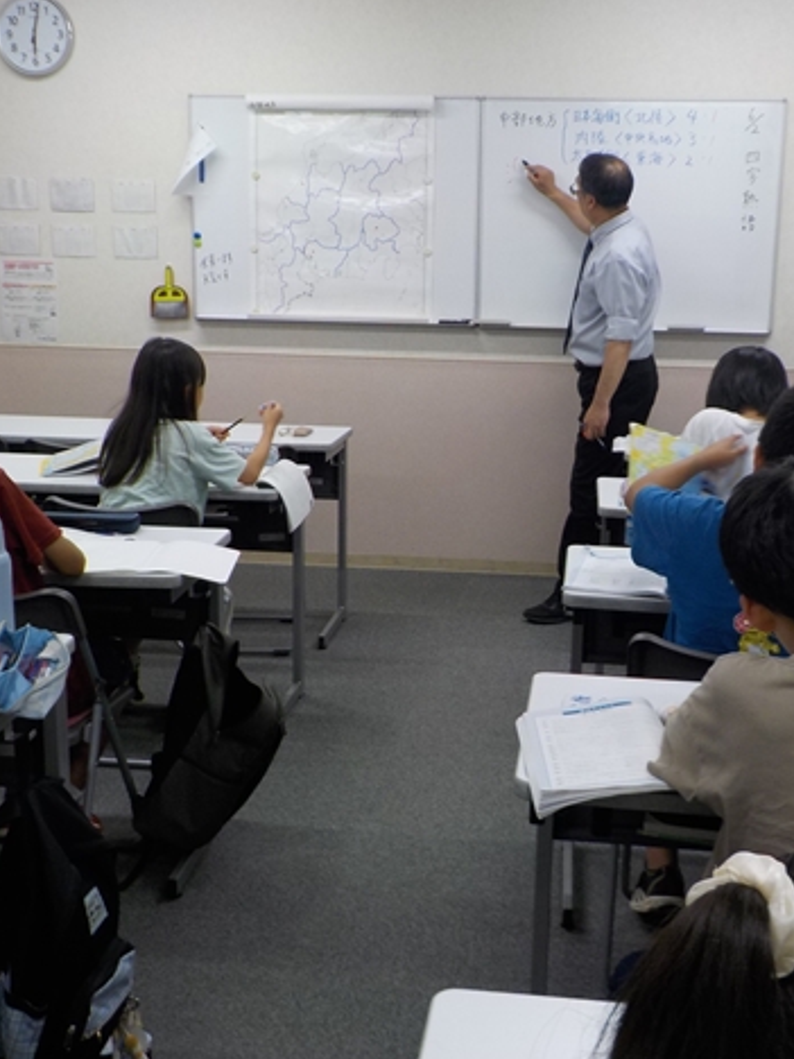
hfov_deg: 35.0
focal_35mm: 41
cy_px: 532
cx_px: 477
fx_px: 1254
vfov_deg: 45.8
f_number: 3.3
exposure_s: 1/40
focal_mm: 4.1
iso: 125
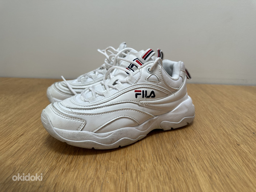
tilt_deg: -17.3
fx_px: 177
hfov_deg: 71.6
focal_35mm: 24
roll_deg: -1.2
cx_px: 128
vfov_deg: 56.8
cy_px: 96
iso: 125
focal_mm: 6.86
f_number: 1.78
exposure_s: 1/50
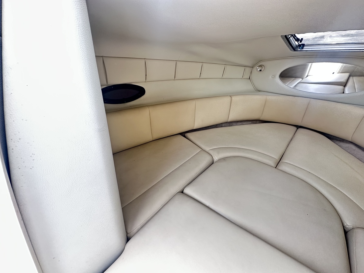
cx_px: 182
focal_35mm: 14
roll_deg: -2.3
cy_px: 136
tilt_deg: -27.5
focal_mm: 2.22
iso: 250
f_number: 2.2
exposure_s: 1/99
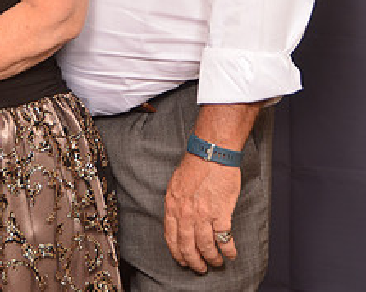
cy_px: -121
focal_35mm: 161
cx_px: 54
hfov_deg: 11.9
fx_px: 1742
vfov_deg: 9.4
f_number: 5.6
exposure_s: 1/60
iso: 200
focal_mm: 44
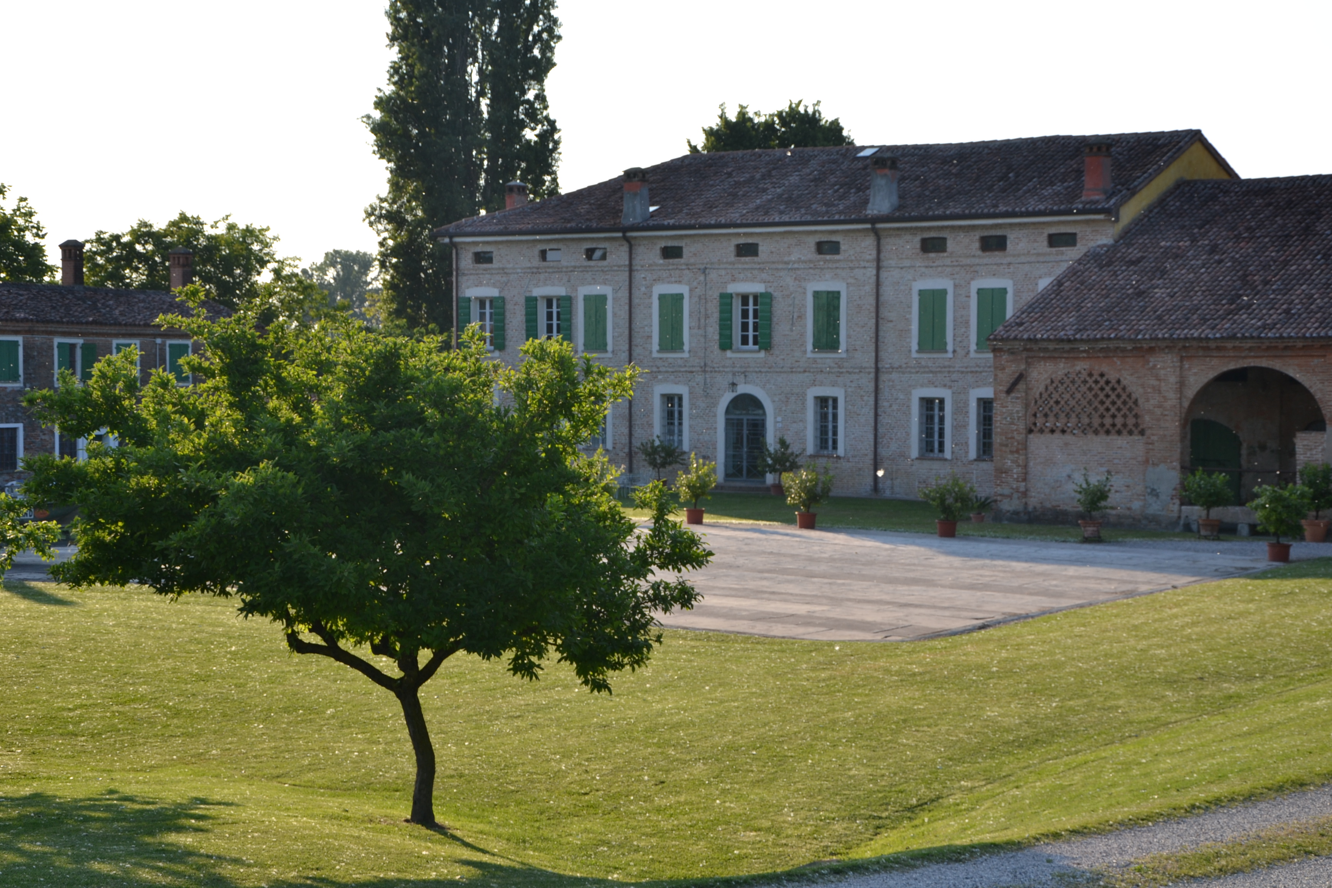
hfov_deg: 29.9
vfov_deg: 20.2
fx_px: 2497
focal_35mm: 68
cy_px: 444
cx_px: 666
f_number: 7.1
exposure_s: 1/200
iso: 100
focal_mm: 45
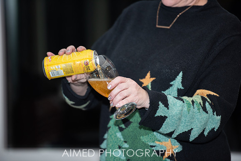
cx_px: 120
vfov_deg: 6.9
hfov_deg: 10.3
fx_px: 1339
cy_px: 80
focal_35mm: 200
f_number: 2.8
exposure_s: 1/200
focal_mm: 200
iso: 1000
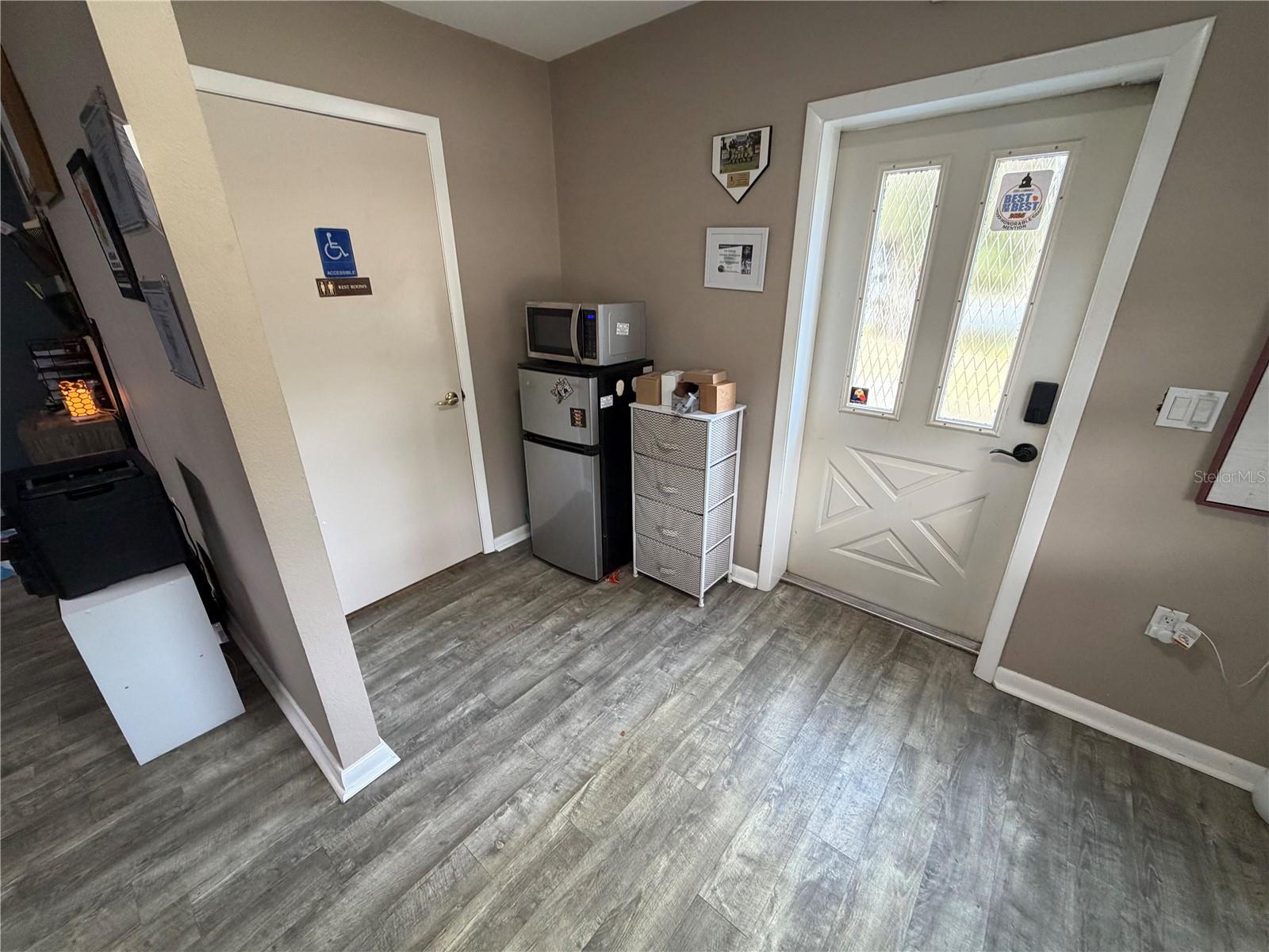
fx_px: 513
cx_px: 634
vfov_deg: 85.7
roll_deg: +1.3
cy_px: 476
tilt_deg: -22.9
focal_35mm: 14
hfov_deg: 102.1
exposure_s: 1/60
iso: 250
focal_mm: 2.22
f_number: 2.2
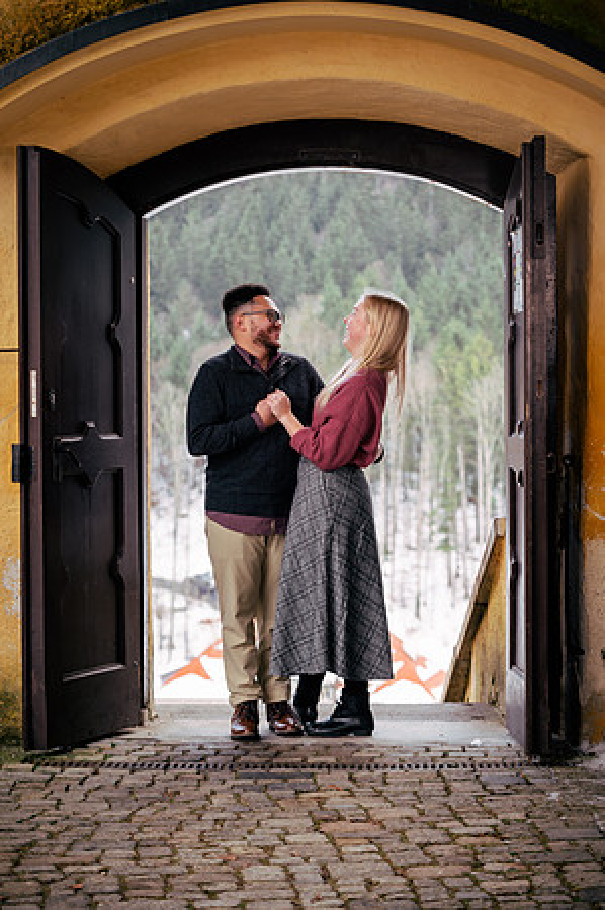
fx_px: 2173
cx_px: 302
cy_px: 455
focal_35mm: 86
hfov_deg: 15.9
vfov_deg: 23.7
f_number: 5
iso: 250
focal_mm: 86
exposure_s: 1/100
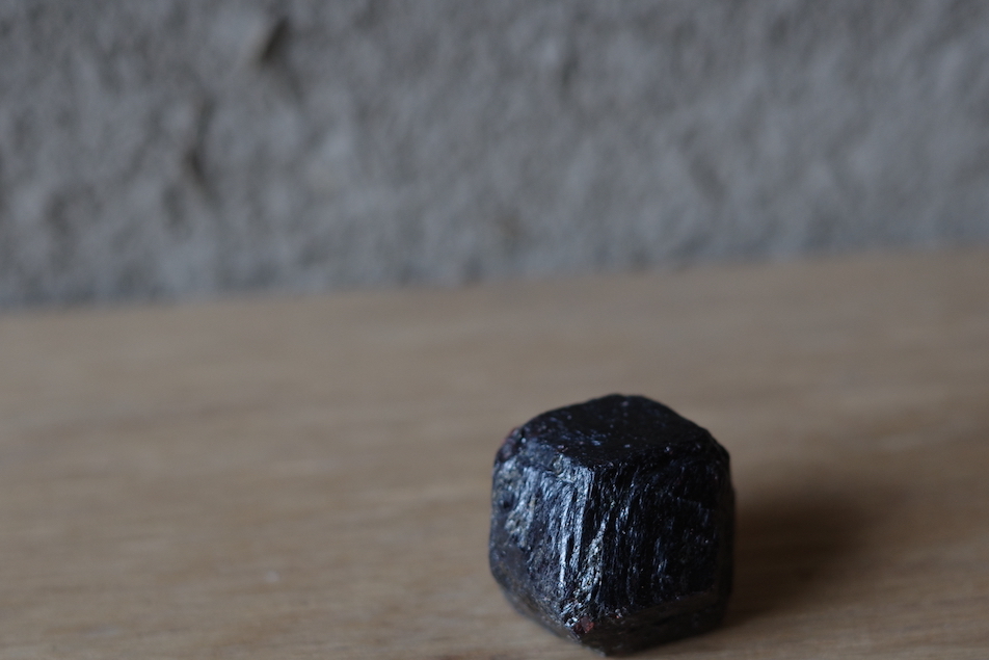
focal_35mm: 63
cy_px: 402
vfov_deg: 21.5
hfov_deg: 31.8
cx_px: 584
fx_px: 1731
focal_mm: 26
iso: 200
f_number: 2.8
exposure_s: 1/100
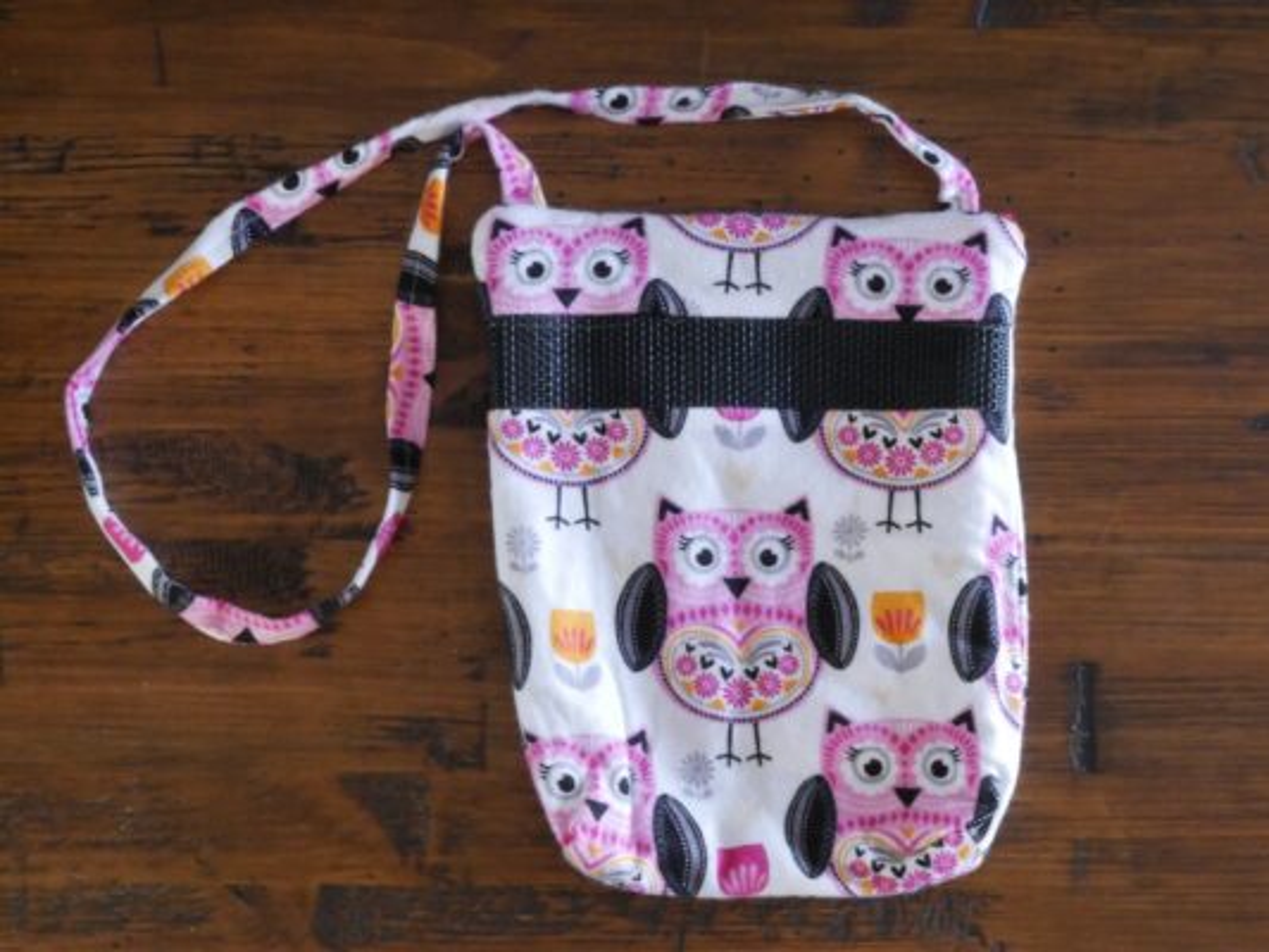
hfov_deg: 33.2
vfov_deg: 25.2
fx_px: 2127
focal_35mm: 58
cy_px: 476
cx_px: 634
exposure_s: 1/6
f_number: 16
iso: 3200
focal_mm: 29
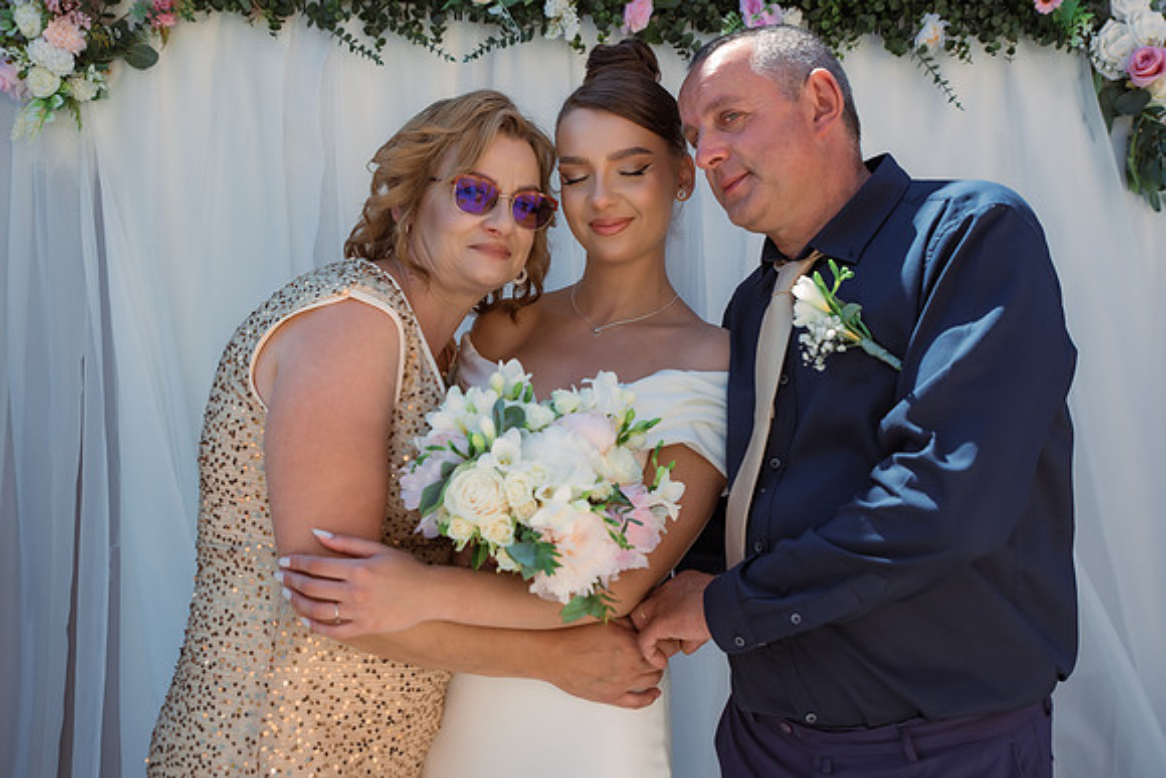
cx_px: 607
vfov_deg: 30.8
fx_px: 1412
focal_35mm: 44
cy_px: 391
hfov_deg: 44.9
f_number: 4
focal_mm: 40
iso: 320
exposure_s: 1/800
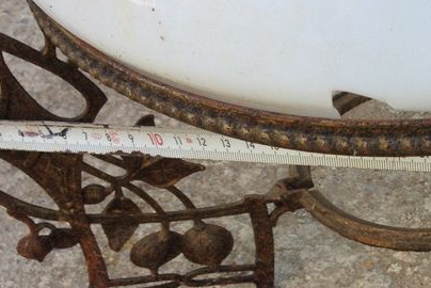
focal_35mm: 90
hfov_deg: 21.6
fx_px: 1078
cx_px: 451
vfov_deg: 15.0
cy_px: 277
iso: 64
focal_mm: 4.28
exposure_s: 1/120
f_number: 2.4
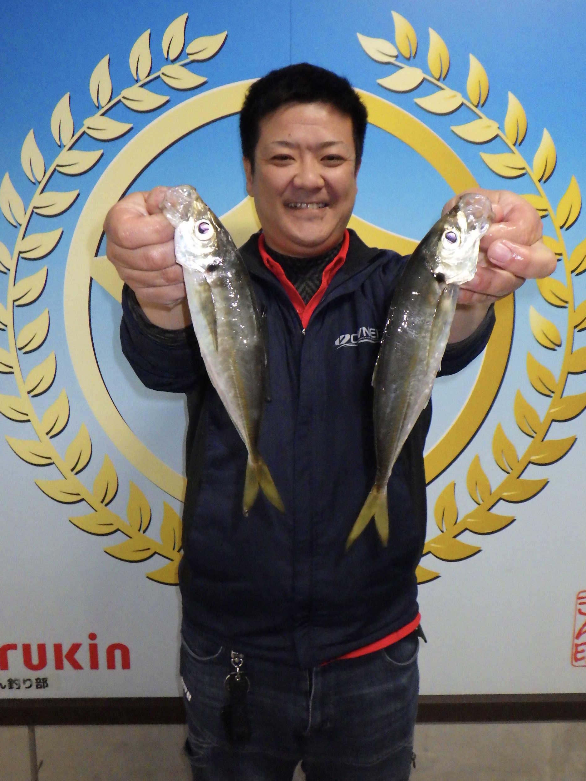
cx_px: 301
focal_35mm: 29
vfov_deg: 61.7
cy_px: 381
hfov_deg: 48.2
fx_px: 655
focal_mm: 5
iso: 1600
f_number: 3.5
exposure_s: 1/45
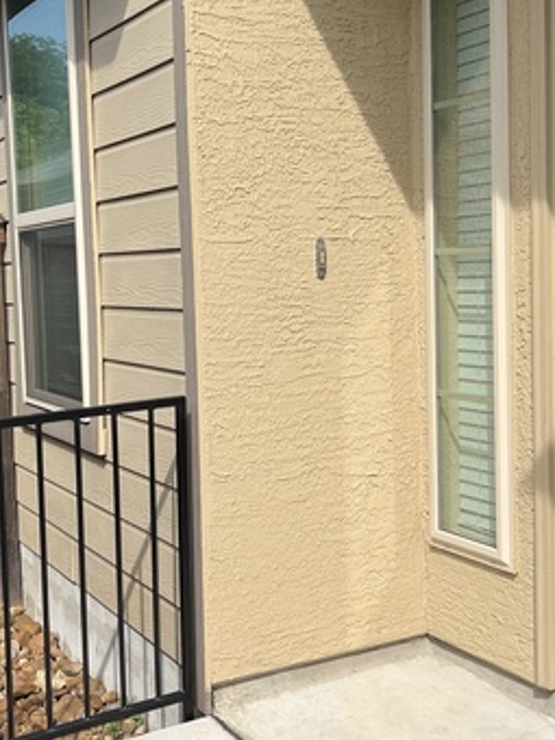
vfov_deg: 38.9
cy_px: 335
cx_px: 322
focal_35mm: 49
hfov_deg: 29.6
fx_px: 1047
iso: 50
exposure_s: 1/3215
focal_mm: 5.1
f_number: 1.6
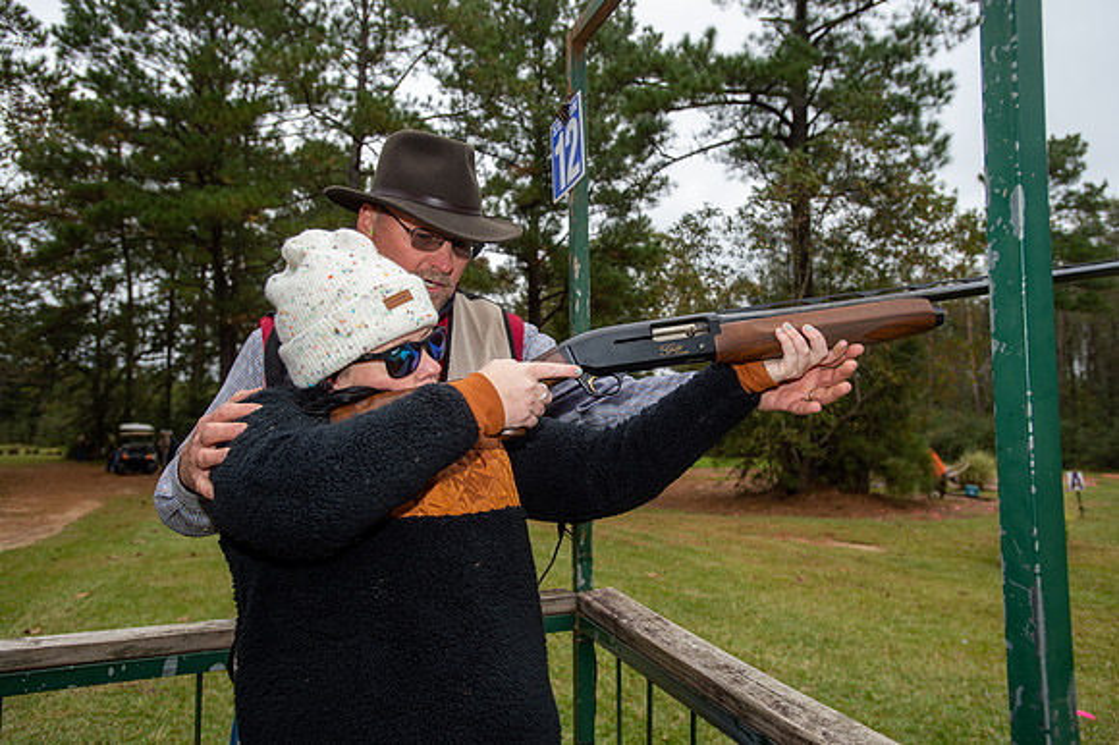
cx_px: 560
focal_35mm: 25
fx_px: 777
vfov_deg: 51.2
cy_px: 372
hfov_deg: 71.5
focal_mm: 25
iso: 320
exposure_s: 1/250
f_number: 5
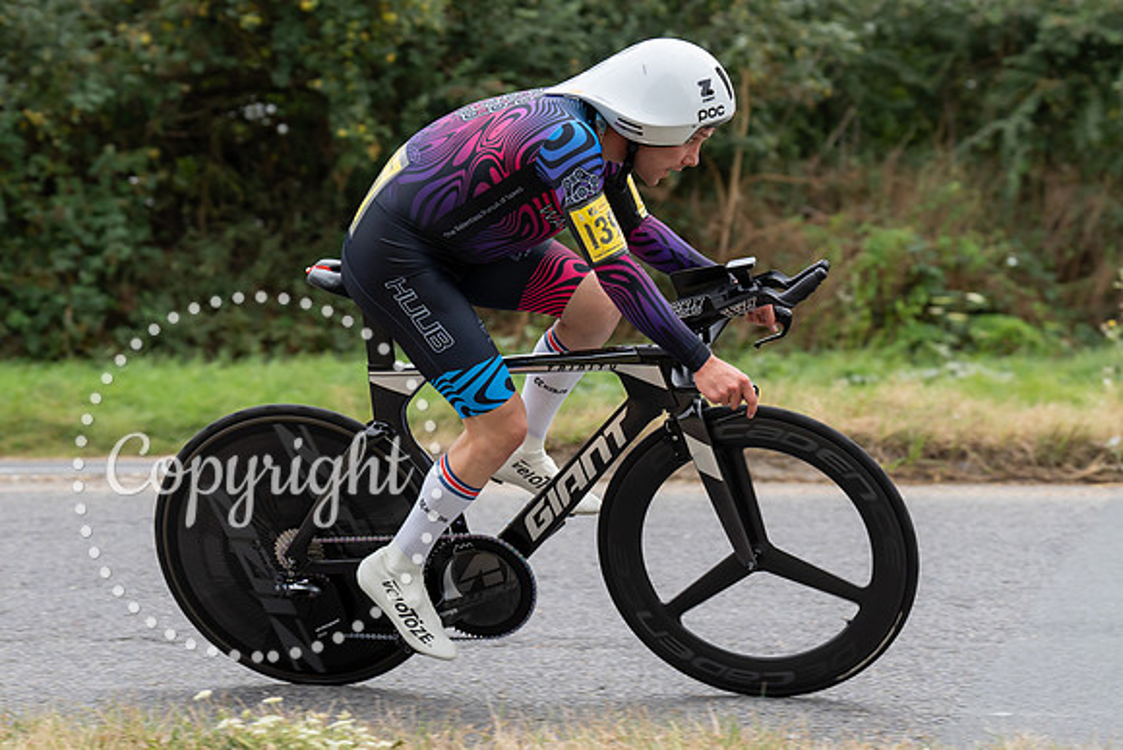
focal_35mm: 100
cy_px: 308
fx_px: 3113
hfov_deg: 20.4
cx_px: 416
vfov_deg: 13.7
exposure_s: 1/1000
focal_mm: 76
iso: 640
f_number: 4
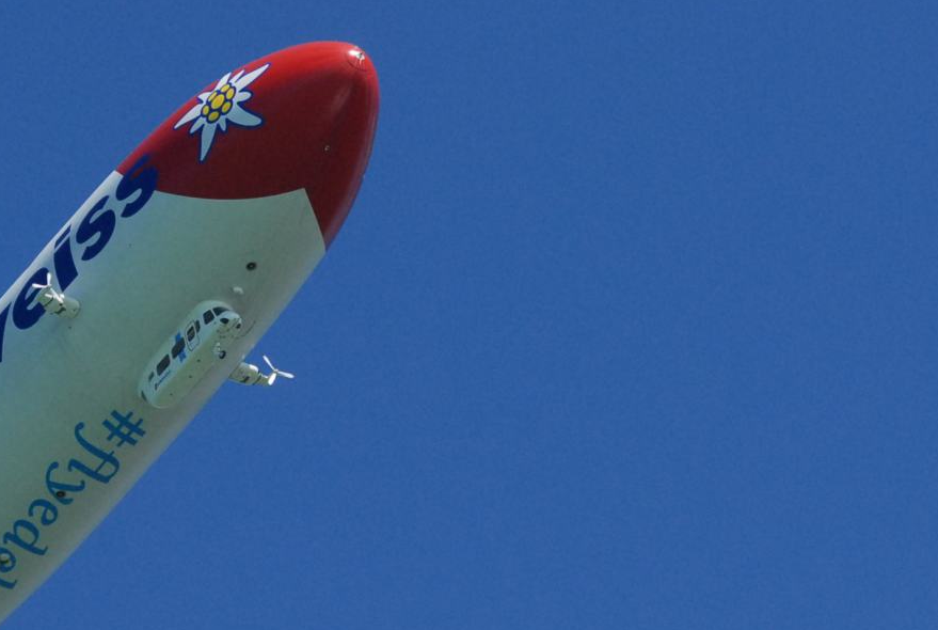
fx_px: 7572
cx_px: 295
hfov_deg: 7.1
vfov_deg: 4.8
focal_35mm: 290
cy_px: 310
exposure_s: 1/750
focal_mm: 95
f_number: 11
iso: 640
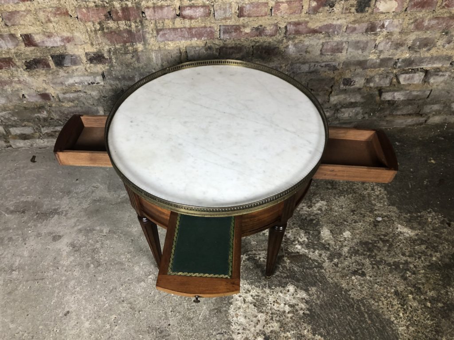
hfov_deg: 63.4
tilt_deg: -47.2
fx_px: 367
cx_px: 227
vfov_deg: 49.7
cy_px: 170
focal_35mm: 28
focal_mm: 4
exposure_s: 1/17
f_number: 1.8
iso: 50
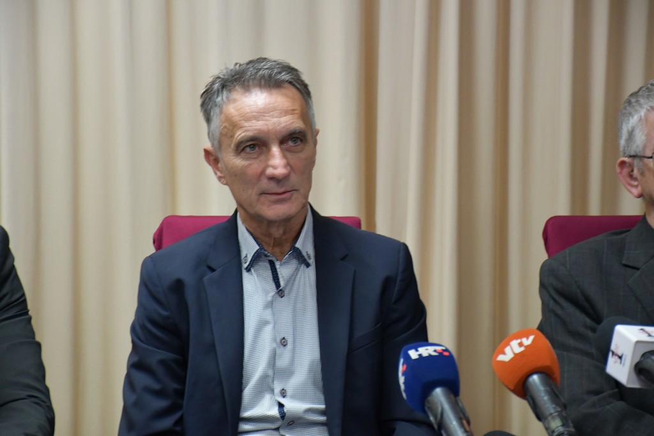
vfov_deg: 10.2
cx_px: 327
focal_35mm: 135
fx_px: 2453
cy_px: 218
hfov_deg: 15.2
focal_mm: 90
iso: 4000
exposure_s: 1/125
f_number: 5.3
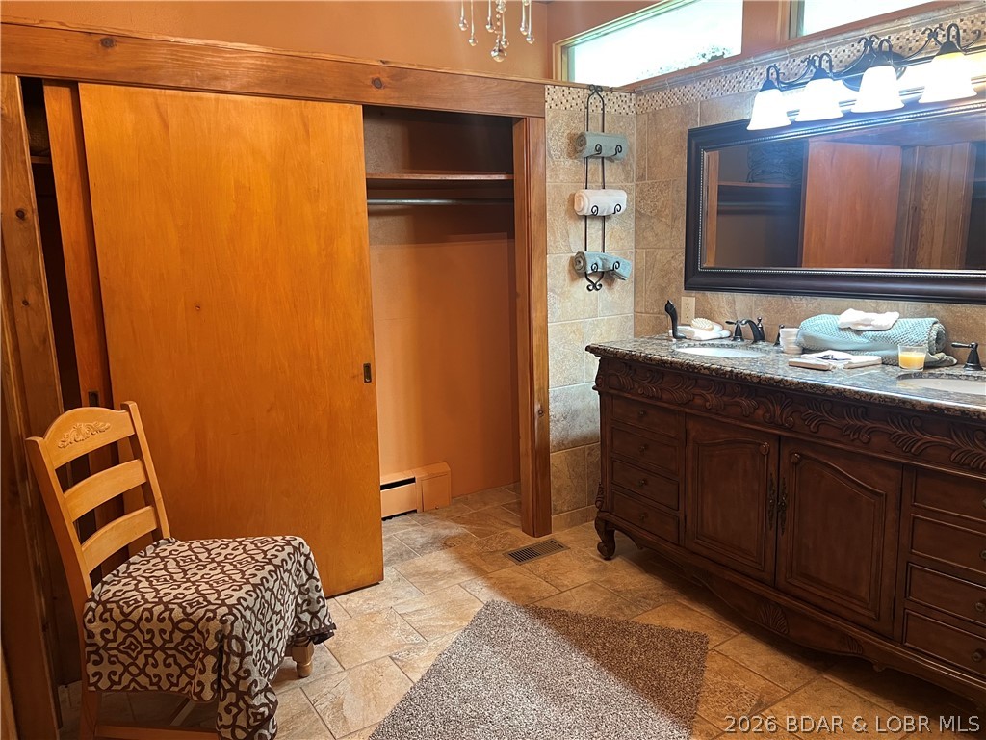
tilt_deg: -10.0
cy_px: 370
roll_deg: +1.7
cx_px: 493
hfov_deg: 67.3
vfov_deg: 53.1
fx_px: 741
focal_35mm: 26
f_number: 1.5
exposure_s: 1/60
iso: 250
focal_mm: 5.7
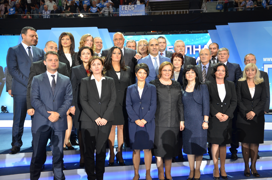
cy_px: 90
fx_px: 339
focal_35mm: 45
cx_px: 136
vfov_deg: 29.7
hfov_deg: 43.7
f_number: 4.2
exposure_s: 1/50
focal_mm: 30
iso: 800
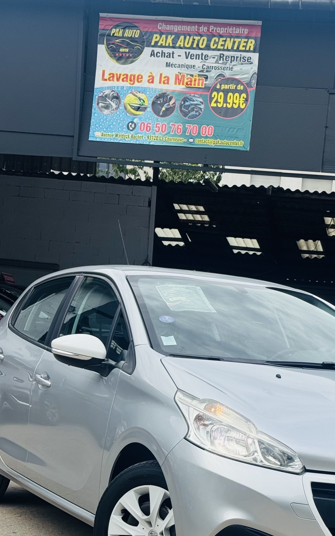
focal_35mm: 77
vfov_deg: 26.6
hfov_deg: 16.9
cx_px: 226
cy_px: 376
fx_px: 1125
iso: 64
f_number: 1.78
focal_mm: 6.76
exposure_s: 1/2252
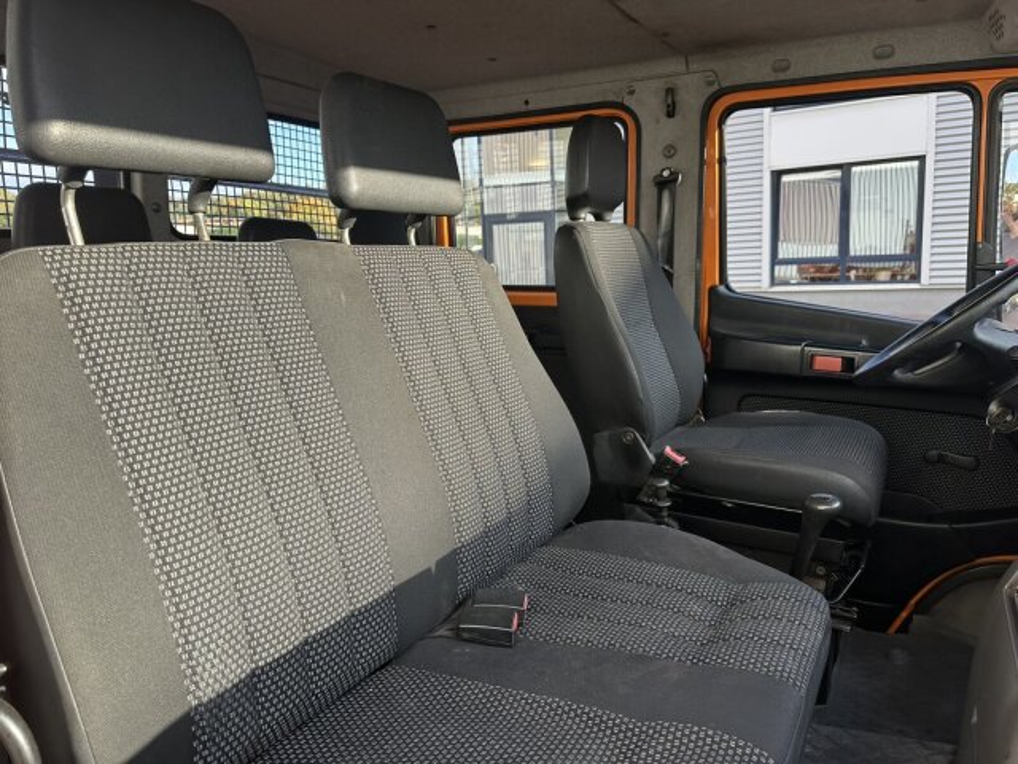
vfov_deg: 56.8
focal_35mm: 24
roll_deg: +1.7
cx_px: 509
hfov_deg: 71.6
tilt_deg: -9.0
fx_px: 706
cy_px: 382
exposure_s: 1/464
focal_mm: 6.86
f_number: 1.78
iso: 80
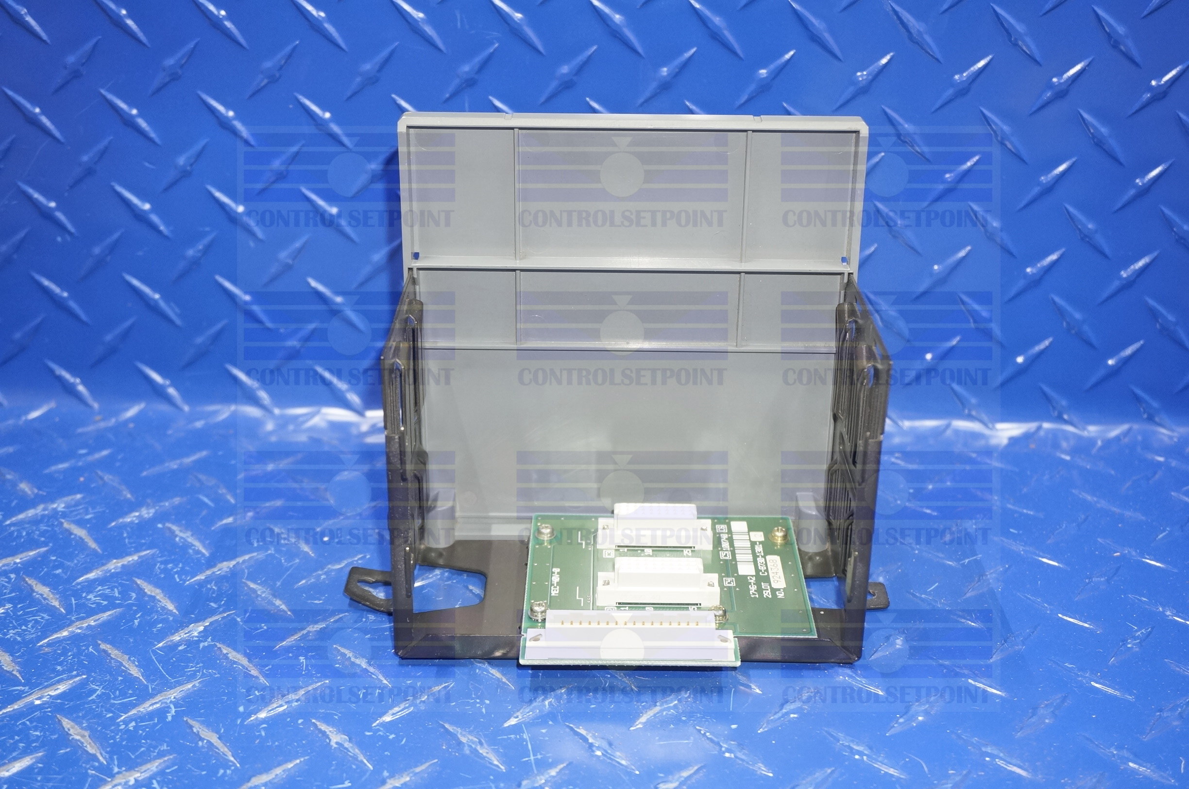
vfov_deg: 29.8
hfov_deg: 43.7
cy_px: 394
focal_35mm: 45
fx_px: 1484
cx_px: 594
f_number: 5
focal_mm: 30
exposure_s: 1/40
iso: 800
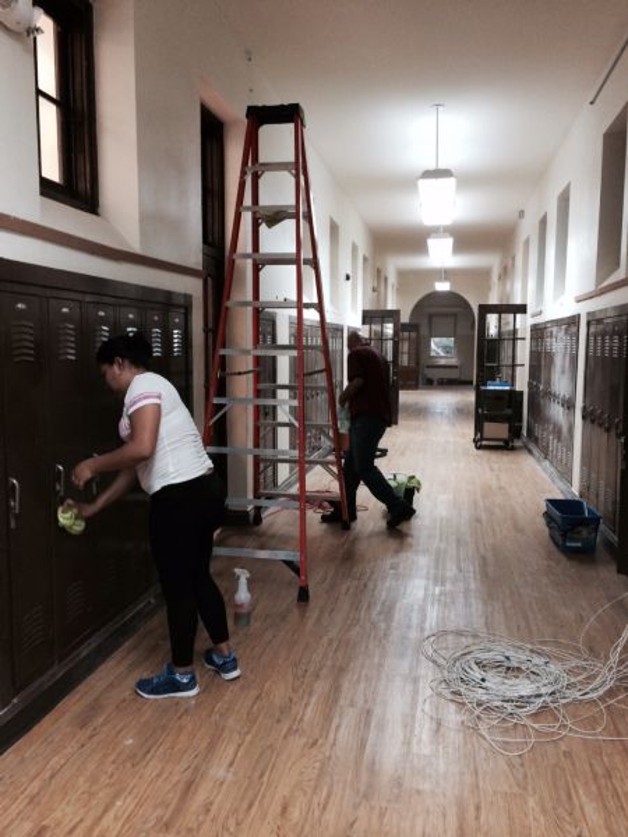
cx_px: 314
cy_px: 418
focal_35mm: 30
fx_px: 726
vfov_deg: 60.0
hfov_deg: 46.8
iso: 160
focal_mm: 4.12
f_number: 2.2
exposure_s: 1/30
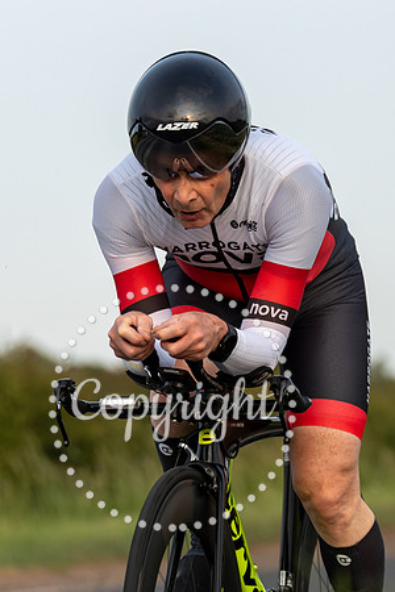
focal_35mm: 273
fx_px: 4496
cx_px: 395
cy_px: 301
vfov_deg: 7.5
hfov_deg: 5.0
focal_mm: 104
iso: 125
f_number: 3.2
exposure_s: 1/1000
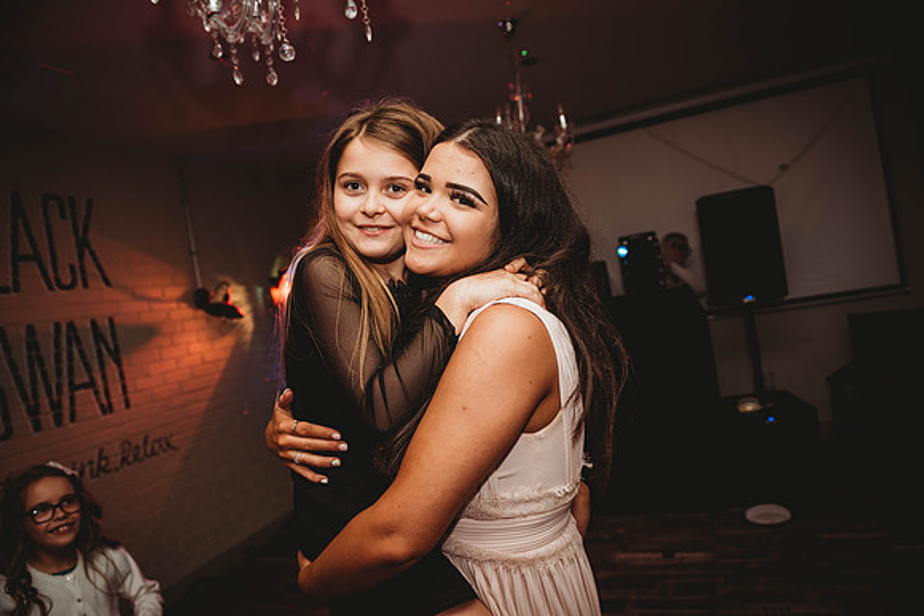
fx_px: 616
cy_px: 308
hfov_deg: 73.7
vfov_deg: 53.2
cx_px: 462
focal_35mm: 24
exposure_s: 1/80
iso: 400
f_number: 4
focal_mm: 24
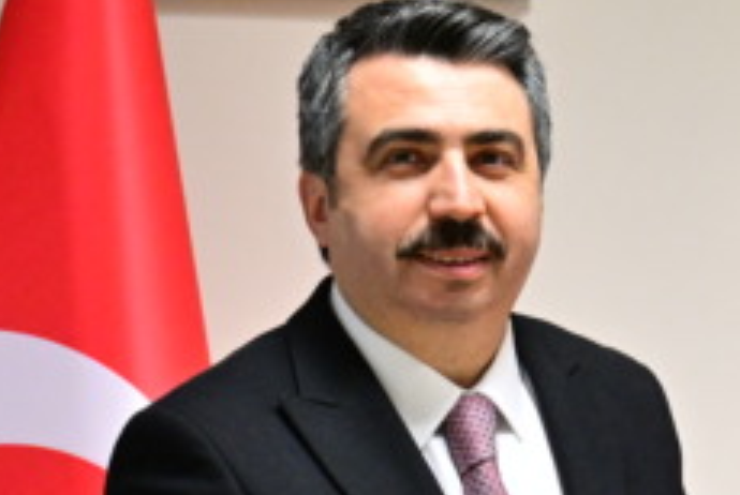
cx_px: 753
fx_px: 4569
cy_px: 344
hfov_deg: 9.2
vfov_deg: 6.2
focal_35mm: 222
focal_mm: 55
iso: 3200
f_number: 4
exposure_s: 1/250
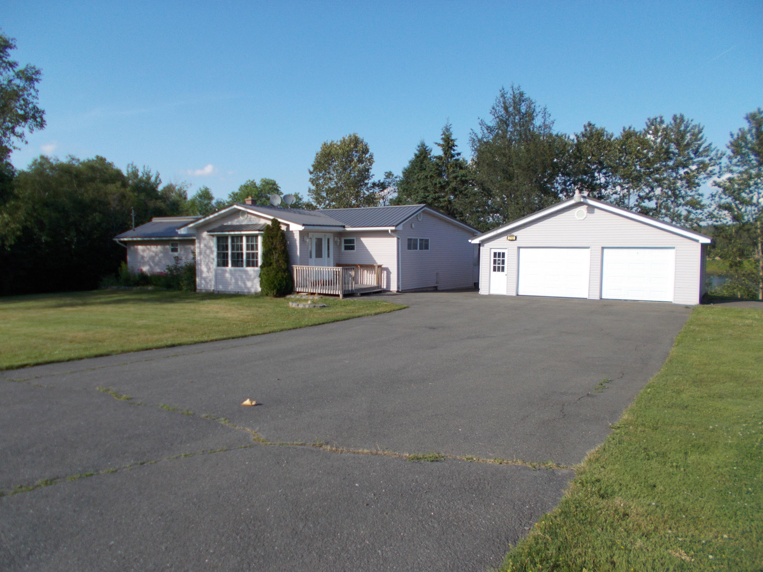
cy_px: 286
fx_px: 573
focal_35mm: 26
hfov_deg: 67.3
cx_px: 382
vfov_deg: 53.1
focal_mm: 4.6
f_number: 8
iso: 80
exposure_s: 1/125
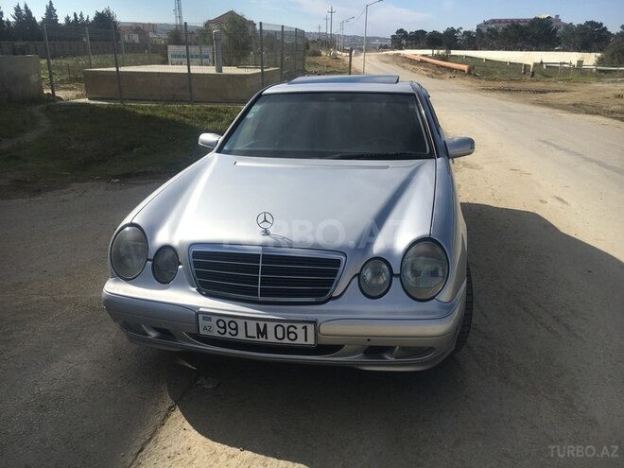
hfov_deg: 61.7
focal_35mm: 29
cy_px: 234
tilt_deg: -18.7
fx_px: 523
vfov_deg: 48.2
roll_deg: -1.3
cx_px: 312
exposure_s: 1/2849
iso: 25
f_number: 2.2
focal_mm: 4.15
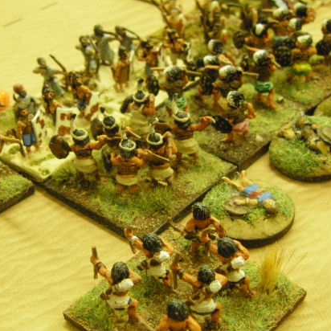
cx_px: 175
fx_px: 682
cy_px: 155
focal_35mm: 63
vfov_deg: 27.3
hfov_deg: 27.3
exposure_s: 1/40
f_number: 3.5
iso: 800
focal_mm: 6.3
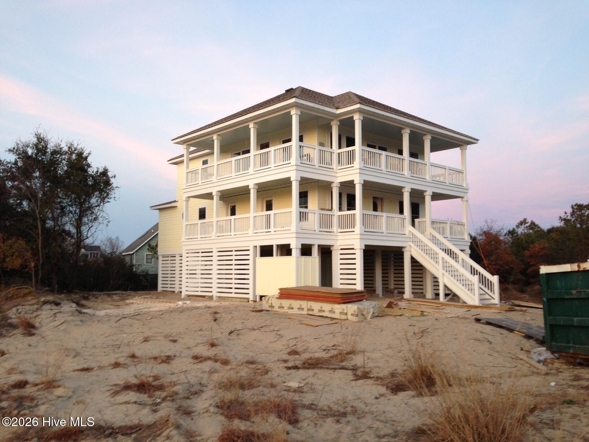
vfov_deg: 42.9
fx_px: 562
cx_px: 294
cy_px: 221
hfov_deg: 55.4
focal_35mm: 33
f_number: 2.4
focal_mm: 4.13
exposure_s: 1/20
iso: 64
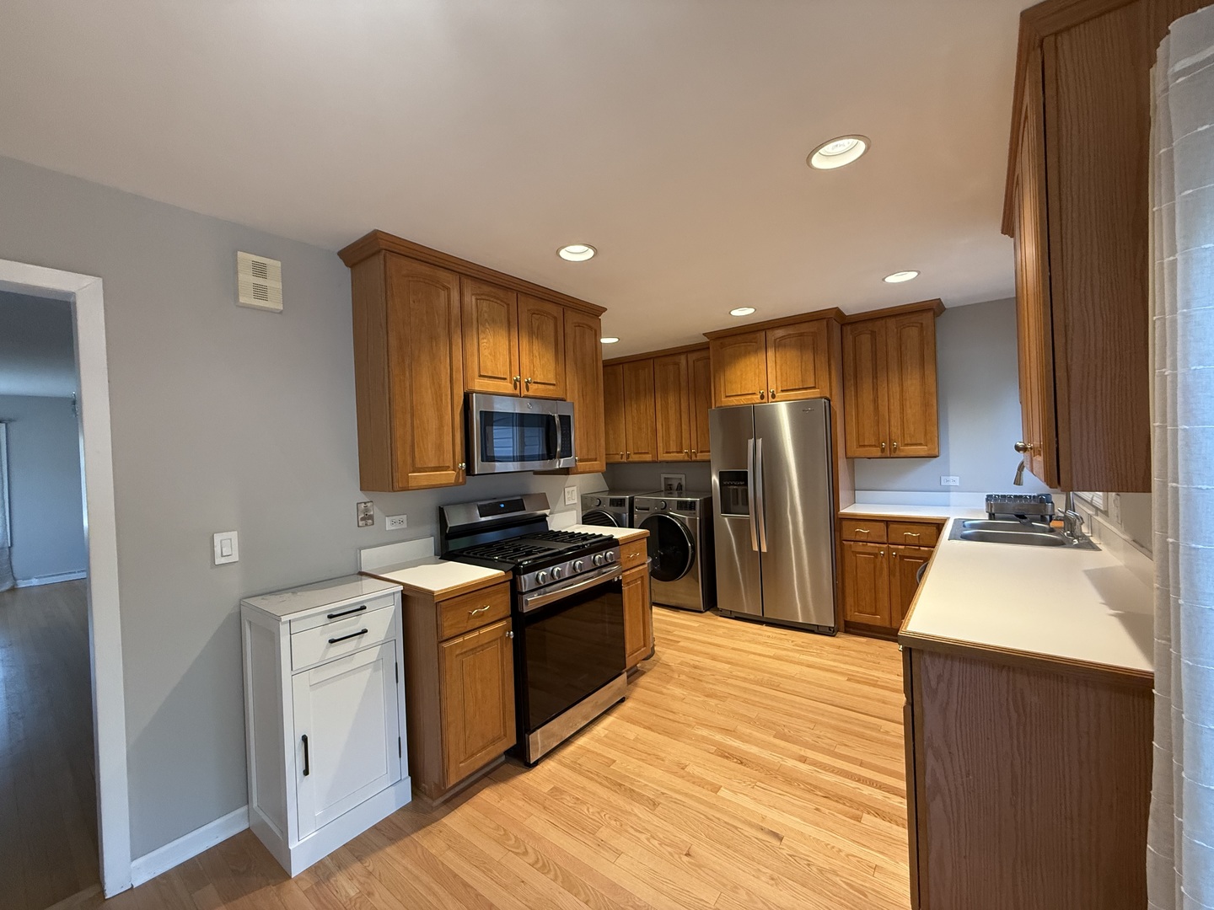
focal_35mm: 14
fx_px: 491
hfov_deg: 102.1
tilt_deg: -0.1
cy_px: 455
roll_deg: +2.1
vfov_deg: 85.7
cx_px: 607
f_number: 2.2
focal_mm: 2.22
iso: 320
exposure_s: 1/120
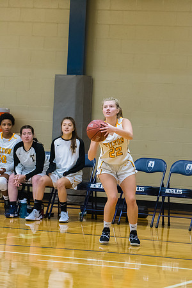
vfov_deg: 11.0
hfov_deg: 7.3
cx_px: 96
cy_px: 144
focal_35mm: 188
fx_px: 1500
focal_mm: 125
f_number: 2.8
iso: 3200
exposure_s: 1/400
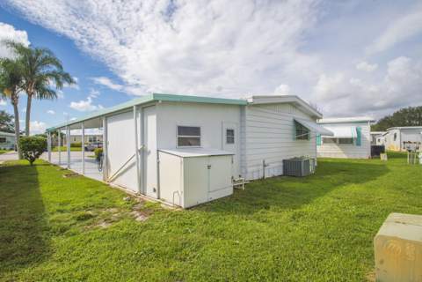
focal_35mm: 17
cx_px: 211
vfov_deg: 69.7
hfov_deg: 92.4
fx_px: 202
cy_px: 141
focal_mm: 11.5
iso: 320
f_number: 8
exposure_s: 1/800
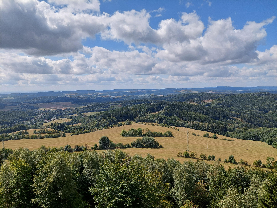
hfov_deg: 71.6
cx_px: 138
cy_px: 104
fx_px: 192
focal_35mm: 24
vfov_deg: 56.8
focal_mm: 5.23
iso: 40
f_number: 1.8
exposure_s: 1/2145
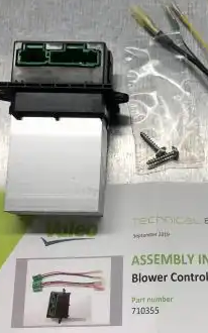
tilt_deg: -73.2
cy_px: 169
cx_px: 174
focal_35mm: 48
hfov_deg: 26.2
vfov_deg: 41.8
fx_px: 436
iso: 25
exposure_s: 1/100
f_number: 1.8
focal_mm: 3.99
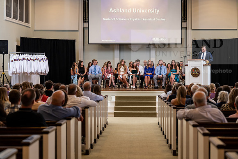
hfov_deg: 24.8
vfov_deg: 16.7
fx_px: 542
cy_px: 80
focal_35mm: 82
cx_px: 119
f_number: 3.5
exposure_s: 1/200
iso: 1600
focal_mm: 82
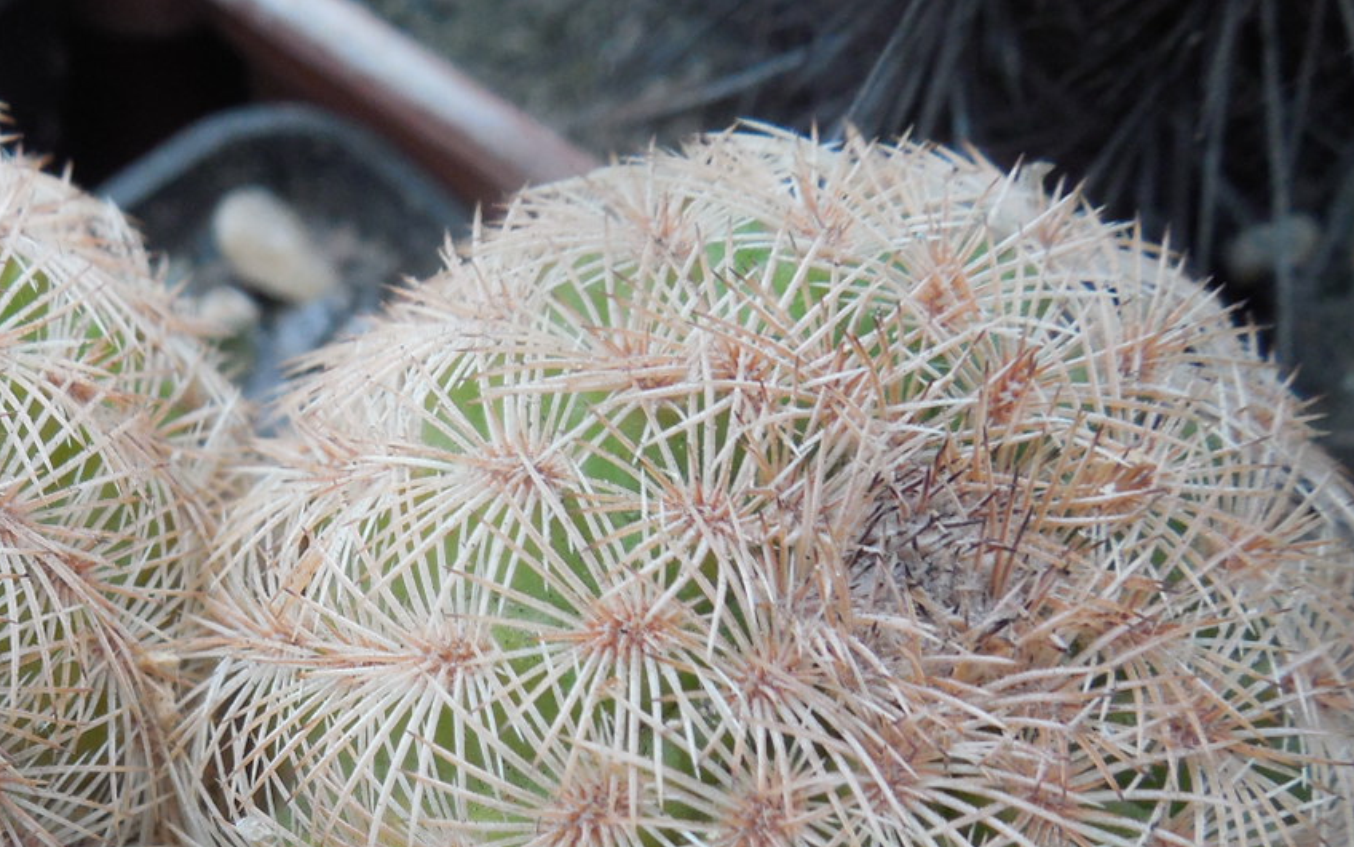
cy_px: 727
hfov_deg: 32.0
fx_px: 2288
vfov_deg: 20.6
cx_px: 247
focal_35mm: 62
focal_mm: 5.6
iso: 200
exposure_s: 1/30
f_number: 3.6
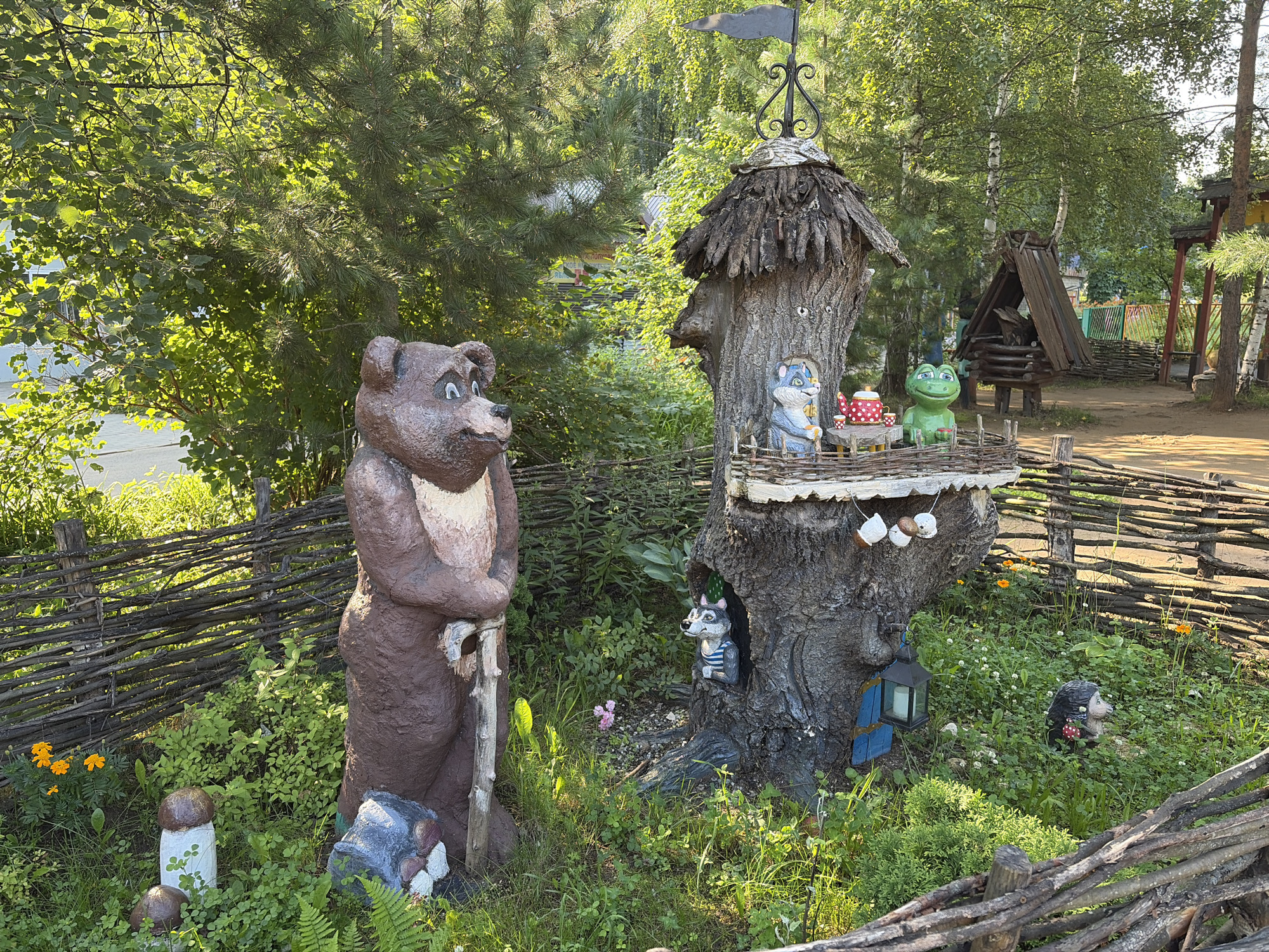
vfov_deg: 53.1
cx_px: 634
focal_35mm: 26
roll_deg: +1.7
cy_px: 476
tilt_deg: -7.7
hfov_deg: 67.3
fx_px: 953
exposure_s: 1/136
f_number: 1.6
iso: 50
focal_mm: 5.96
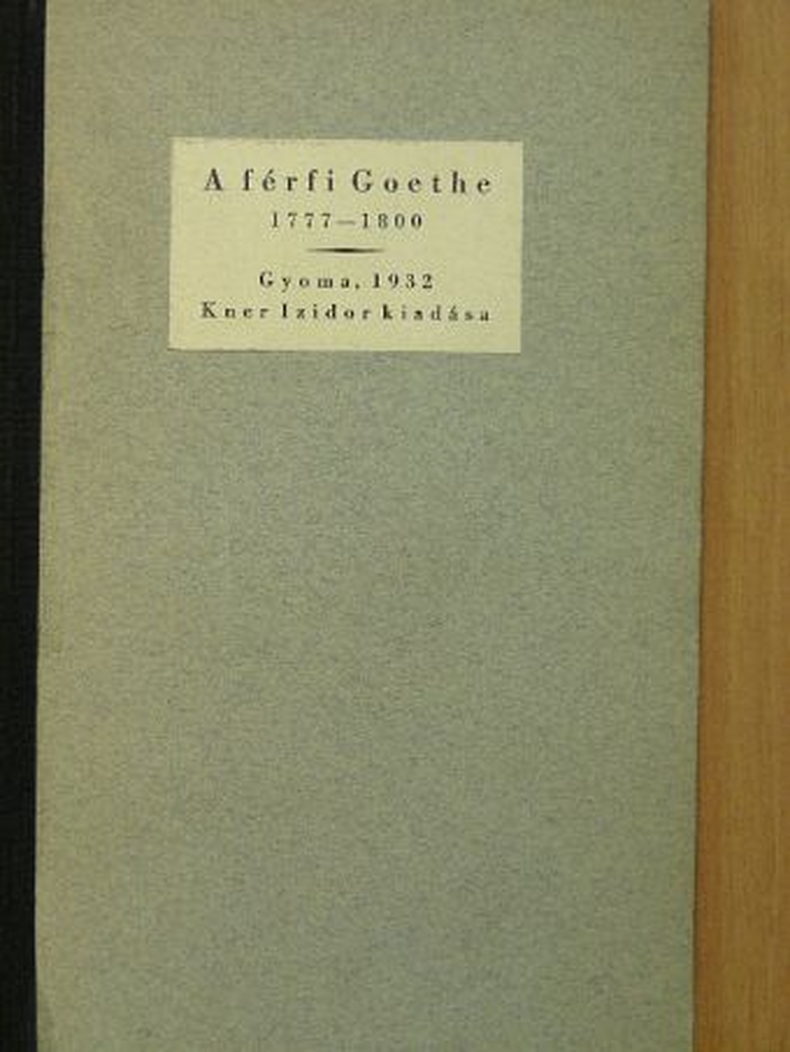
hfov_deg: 17.0
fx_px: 2646
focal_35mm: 87
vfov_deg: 22.5
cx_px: 395
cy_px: 526
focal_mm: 14.6
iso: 200
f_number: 3.5
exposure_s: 1/36.4
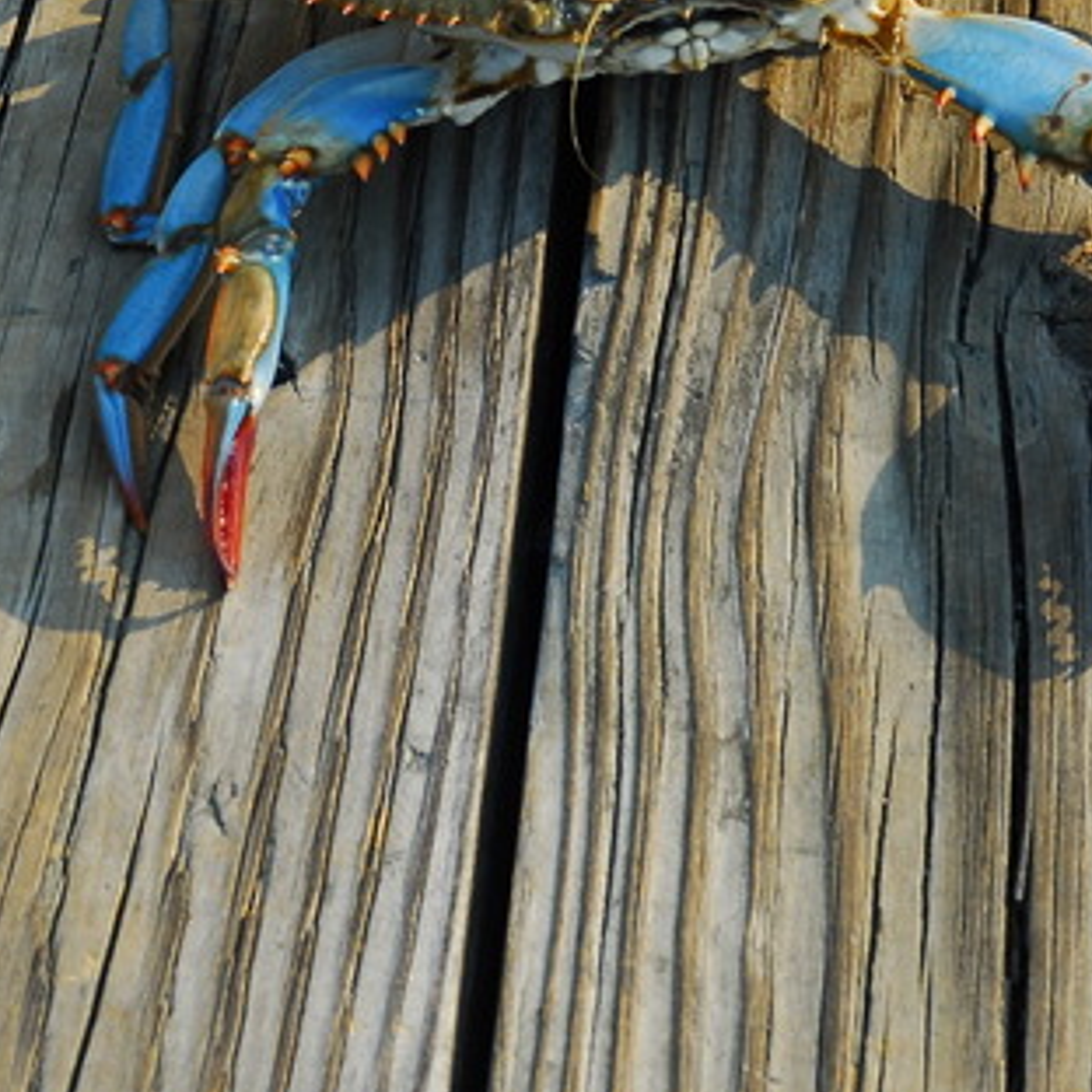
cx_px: 1116
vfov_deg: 7.8
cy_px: 182
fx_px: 7959
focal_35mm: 223
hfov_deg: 7.8
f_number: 6.3
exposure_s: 1/180
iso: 100
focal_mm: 70
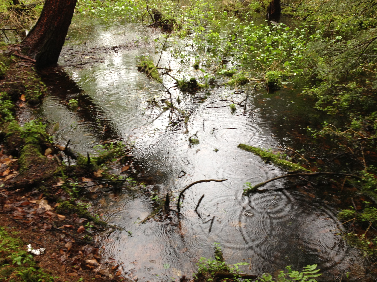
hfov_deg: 52.6
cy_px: 141
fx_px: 381
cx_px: 188
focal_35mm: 35
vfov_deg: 40.7
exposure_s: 1/20
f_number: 2.4
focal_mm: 4.28
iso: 50
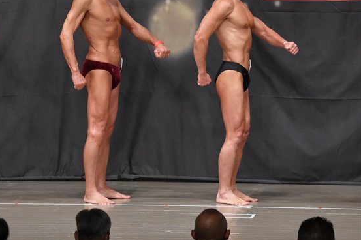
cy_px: 83
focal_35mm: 283
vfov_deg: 4.8
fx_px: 2836
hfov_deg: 7.3
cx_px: 109
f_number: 5.6
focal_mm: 135
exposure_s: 1/400
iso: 5000
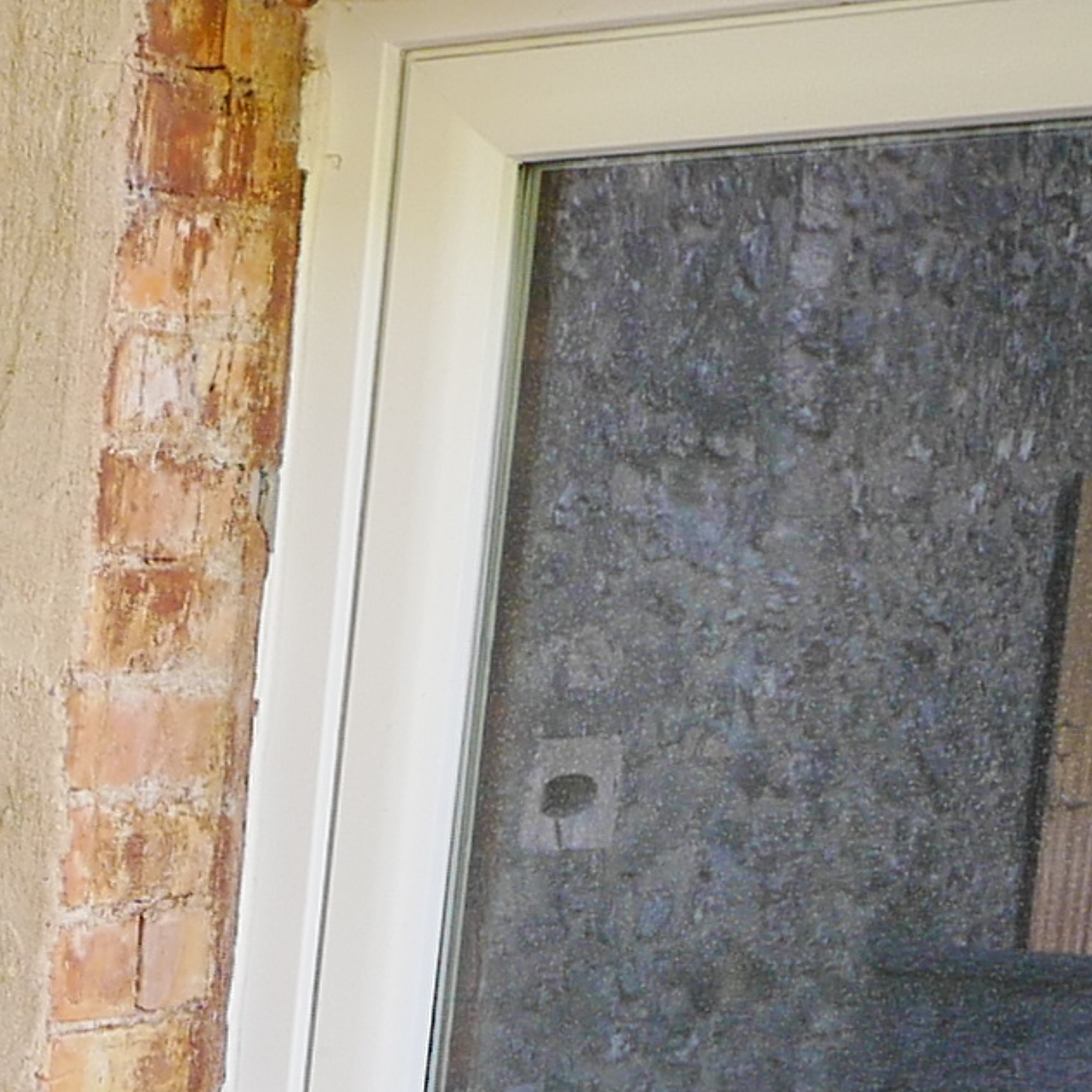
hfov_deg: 13.2
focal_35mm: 103
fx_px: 3676
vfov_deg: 16.1
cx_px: -1424
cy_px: 1365
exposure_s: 1/60
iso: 200
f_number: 2.8
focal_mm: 8
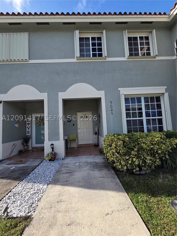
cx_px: 88
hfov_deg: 89.9
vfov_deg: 106.2
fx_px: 89
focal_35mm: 13
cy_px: 118
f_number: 2.2
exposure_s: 1/984
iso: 50
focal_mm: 2.2
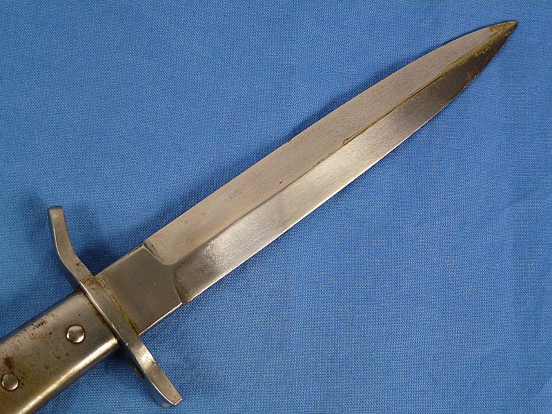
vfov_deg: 20.7
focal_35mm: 71
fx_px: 1132
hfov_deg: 27.4
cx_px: 276
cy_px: 207
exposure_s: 1/80
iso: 250
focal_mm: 12.7
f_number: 4.7
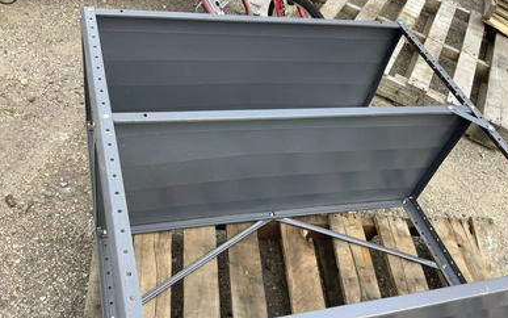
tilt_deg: -42.8
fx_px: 471
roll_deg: -14.1
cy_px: 158
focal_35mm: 34
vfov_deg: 37.3
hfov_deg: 56.7
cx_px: 261
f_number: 2.4
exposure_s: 1/251
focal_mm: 3.3
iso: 25
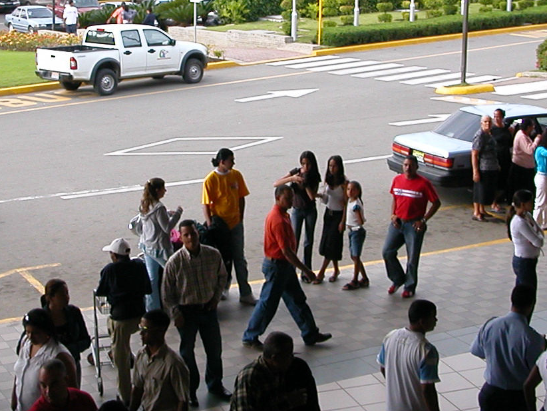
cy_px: 130
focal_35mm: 72
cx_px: 252
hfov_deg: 27.0
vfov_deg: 20.4
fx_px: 1138
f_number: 2.7
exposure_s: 1/478
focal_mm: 5.6
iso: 100
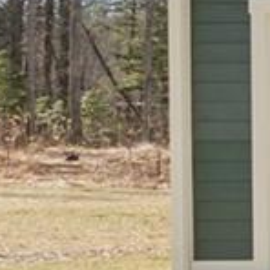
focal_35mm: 88
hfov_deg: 10.0
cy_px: 47
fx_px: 777
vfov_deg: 19.5
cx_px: 912
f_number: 7.1
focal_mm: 10
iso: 200
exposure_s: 1/640
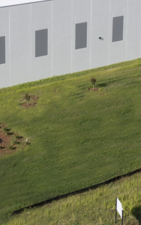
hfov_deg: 12.7
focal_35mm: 102
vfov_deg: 19.8
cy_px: 4
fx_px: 626
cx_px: -8
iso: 100
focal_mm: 10.26
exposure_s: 1/500
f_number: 6.3
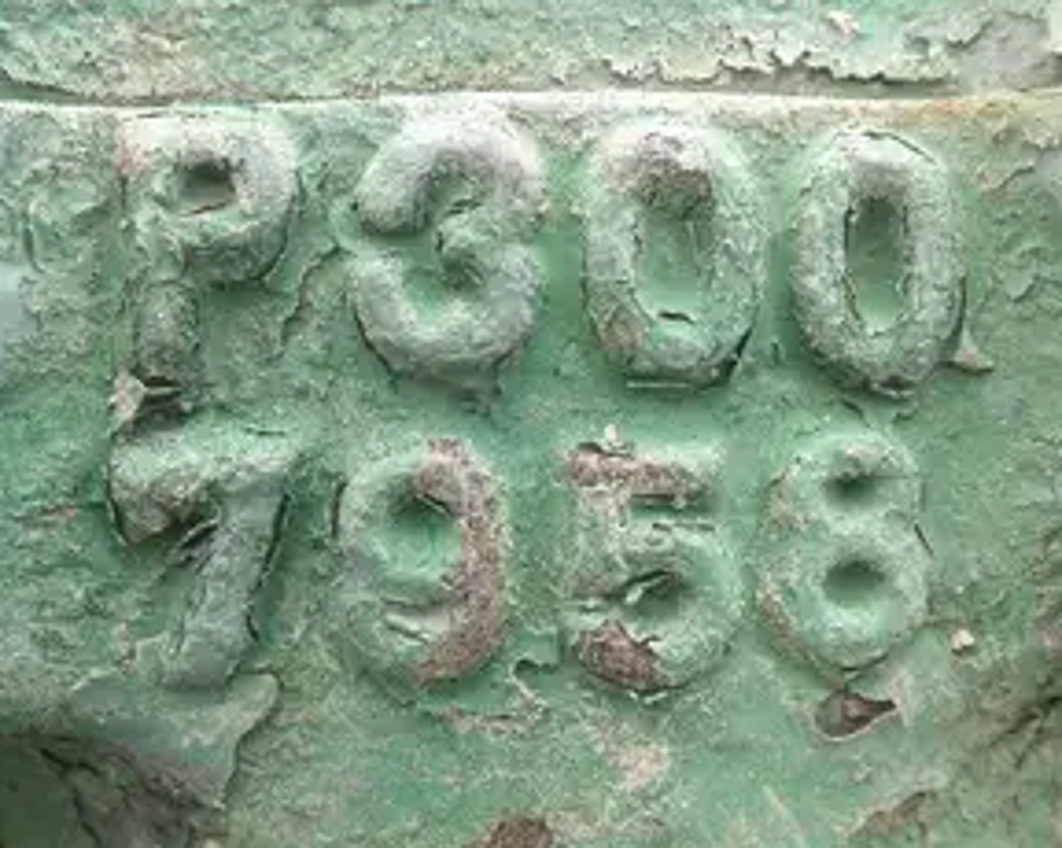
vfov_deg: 39.1
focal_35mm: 38
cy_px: 461
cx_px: 549
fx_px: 1194
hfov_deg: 48.0
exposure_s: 1/125
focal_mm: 5
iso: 64
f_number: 3
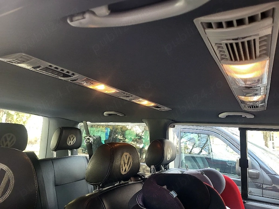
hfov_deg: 67.3
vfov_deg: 53.1
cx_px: 140
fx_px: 210
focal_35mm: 26
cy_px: 104
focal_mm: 5.4
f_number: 1.8
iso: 200
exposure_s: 1/101
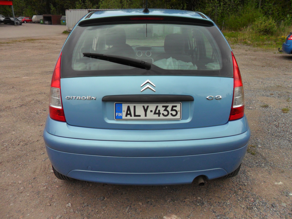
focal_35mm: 27
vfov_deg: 51.4
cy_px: 110
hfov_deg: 65.3
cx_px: 146
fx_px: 228
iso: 80
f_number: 3.5
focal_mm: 4.9
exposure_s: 1/750
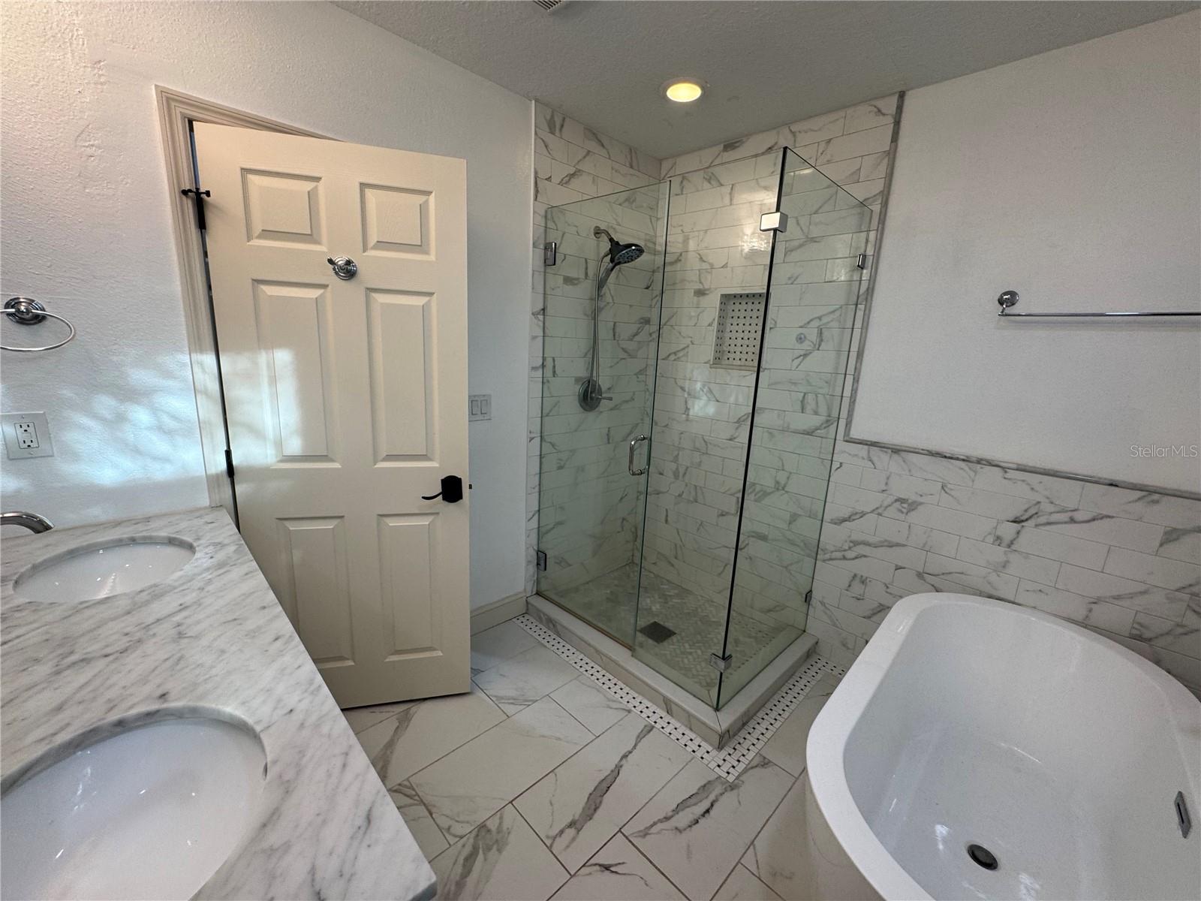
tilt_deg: -12.6
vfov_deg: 85.7
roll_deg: -2.9
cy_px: 450
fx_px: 486
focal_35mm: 14
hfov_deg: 102.1
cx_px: 600
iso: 100
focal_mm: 2.22
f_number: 2.2
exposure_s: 1/120
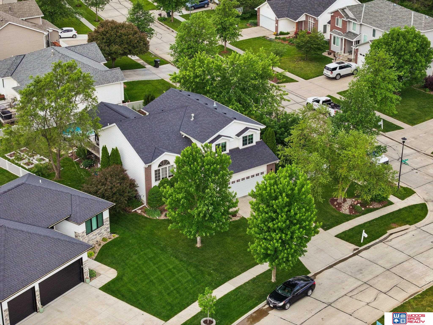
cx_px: 216
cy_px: 162
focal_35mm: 70
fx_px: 876
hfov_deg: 27.8
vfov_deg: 21.0
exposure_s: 1/40
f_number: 2.8
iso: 110
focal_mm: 19.4
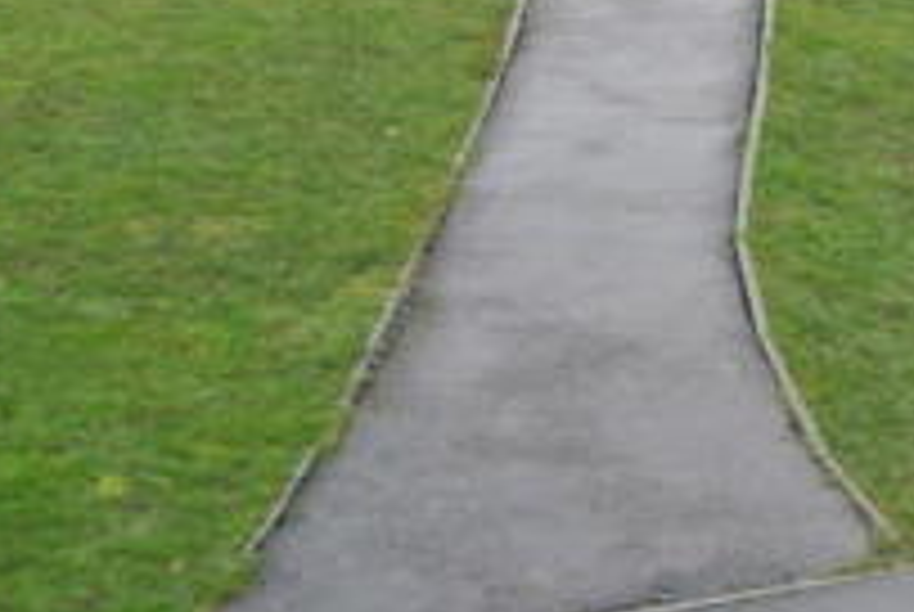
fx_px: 3839
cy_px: -340
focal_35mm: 151
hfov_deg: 12.9
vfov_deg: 8.9
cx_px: 1339
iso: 450
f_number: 4.5
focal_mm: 17.5
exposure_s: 1/60
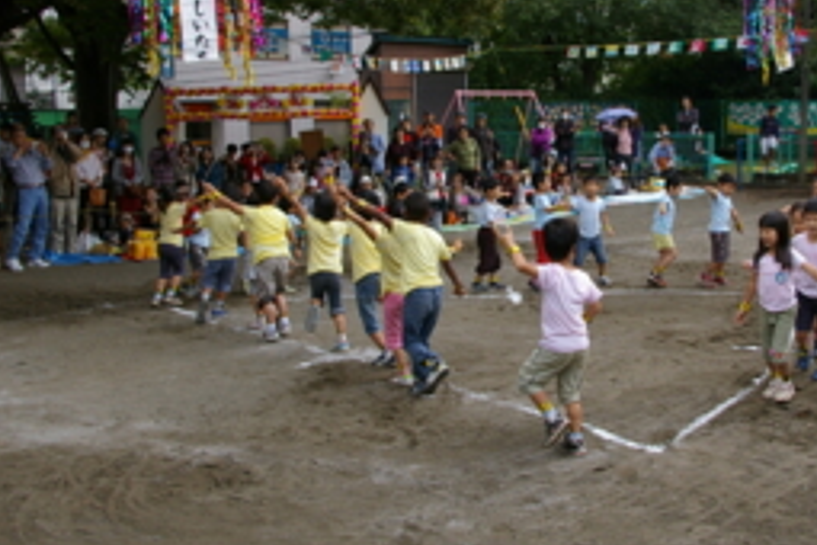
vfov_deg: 28.5
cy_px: 200
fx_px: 1067
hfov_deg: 41.6
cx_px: 519
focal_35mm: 47
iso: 200
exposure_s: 1/125
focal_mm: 20
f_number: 6.7
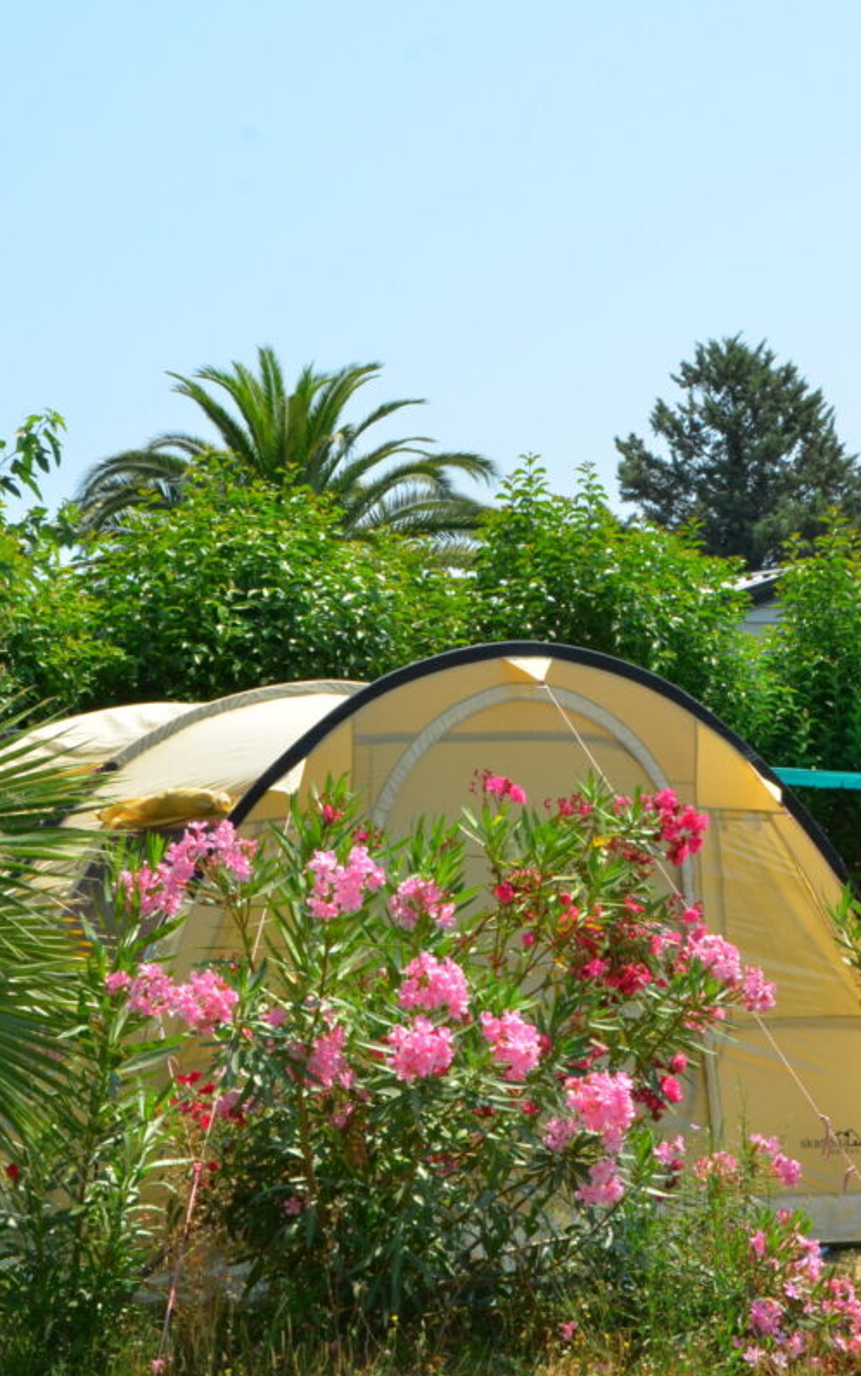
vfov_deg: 36.3
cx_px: 399
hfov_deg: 23.2
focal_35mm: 56
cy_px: 690
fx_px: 2101
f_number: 14
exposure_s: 1/125
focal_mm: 36
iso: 200
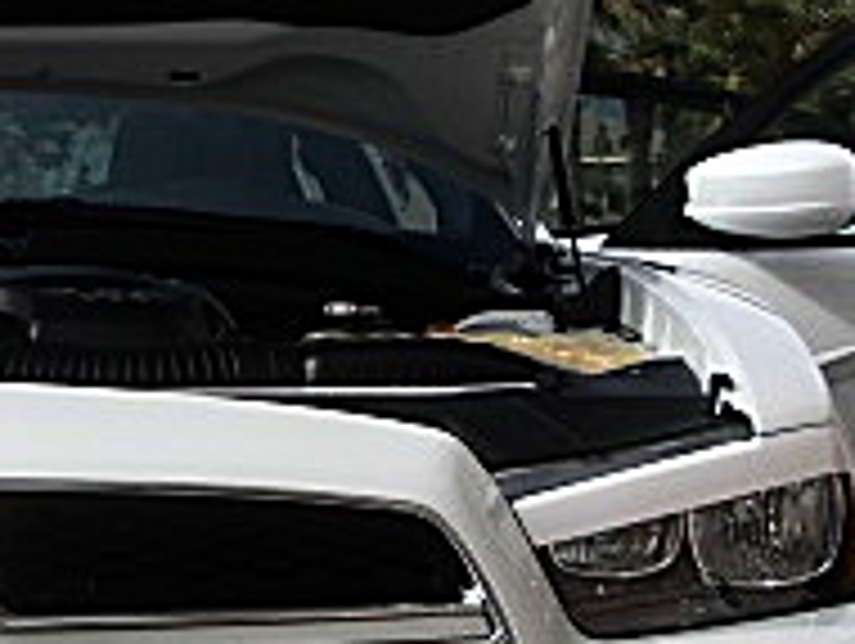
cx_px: 27
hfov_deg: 16.0
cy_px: 387
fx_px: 2992
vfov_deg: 12.3
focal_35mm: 121
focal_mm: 6.3
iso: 50
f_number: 2.8
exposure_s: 1/800
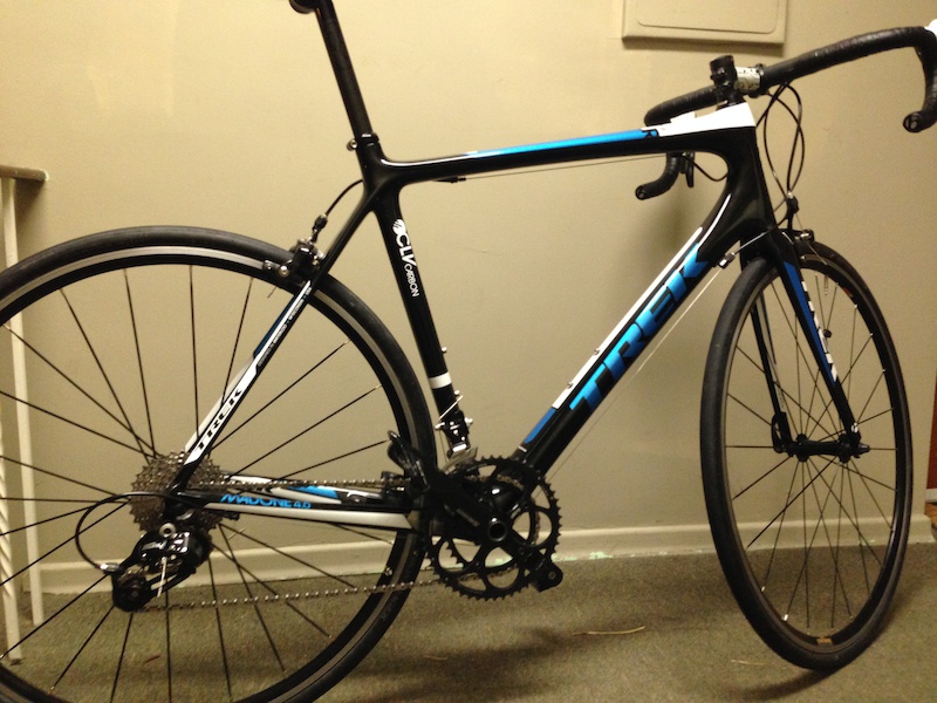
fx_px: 893
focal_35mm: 33
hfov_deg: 55.4
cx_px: 468
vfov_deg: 42.9
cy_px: 352
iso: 320
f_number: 2.4
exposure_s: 1/20
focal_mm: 4.12
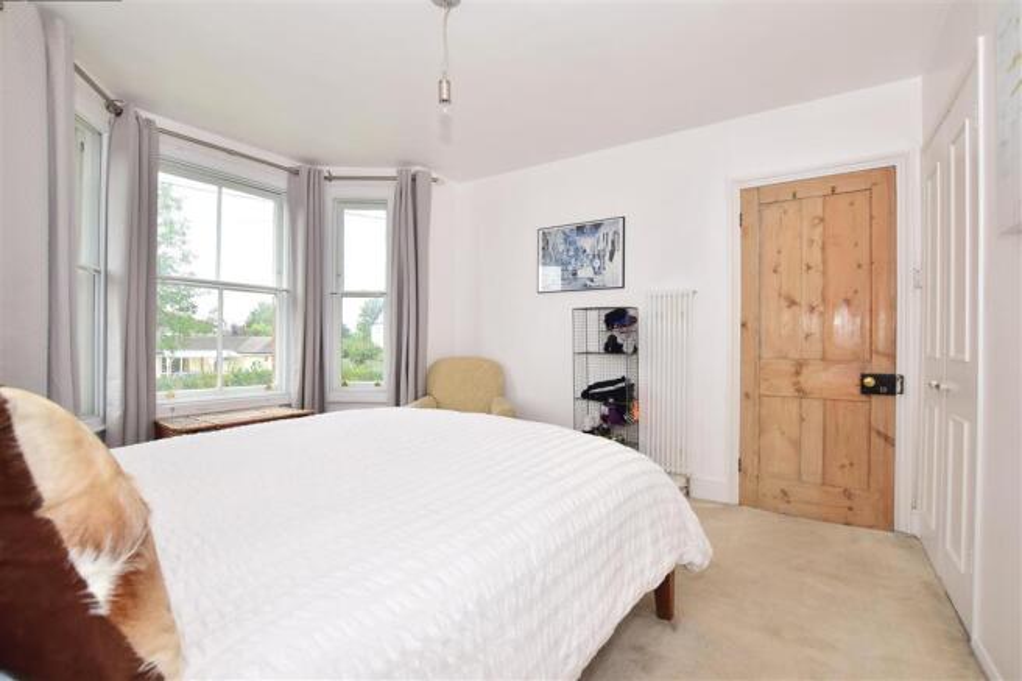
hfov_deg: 100.4
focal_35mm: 15
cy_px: 340
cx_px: 511
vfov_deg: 77.3
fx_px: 426
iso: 200
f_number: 8
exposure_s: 1/30
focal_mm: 10
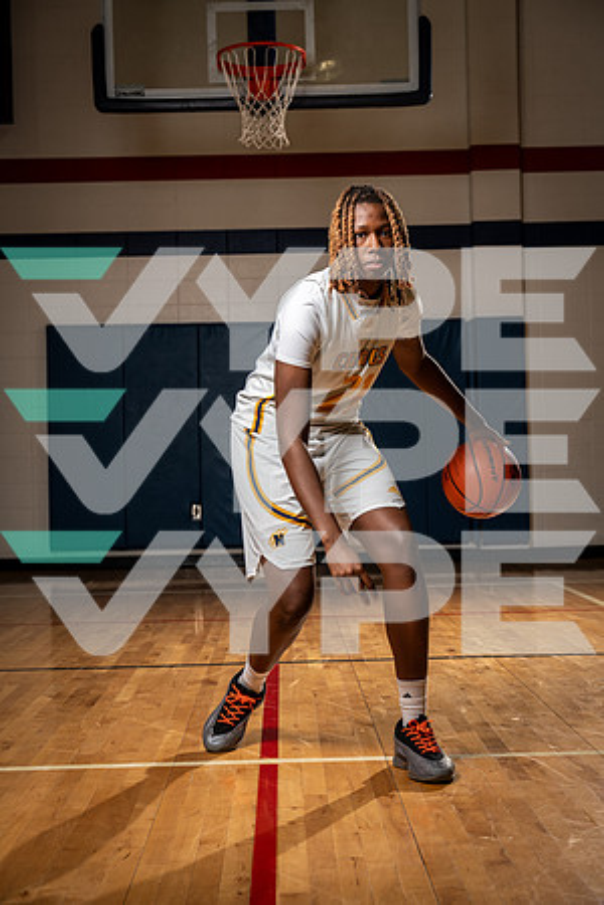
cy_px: 452
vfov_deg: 33.4
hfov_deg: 22.6
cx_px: 302
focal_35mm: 60
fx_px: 1510
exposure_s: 1/250
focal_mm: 60
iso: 125
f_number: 5.6
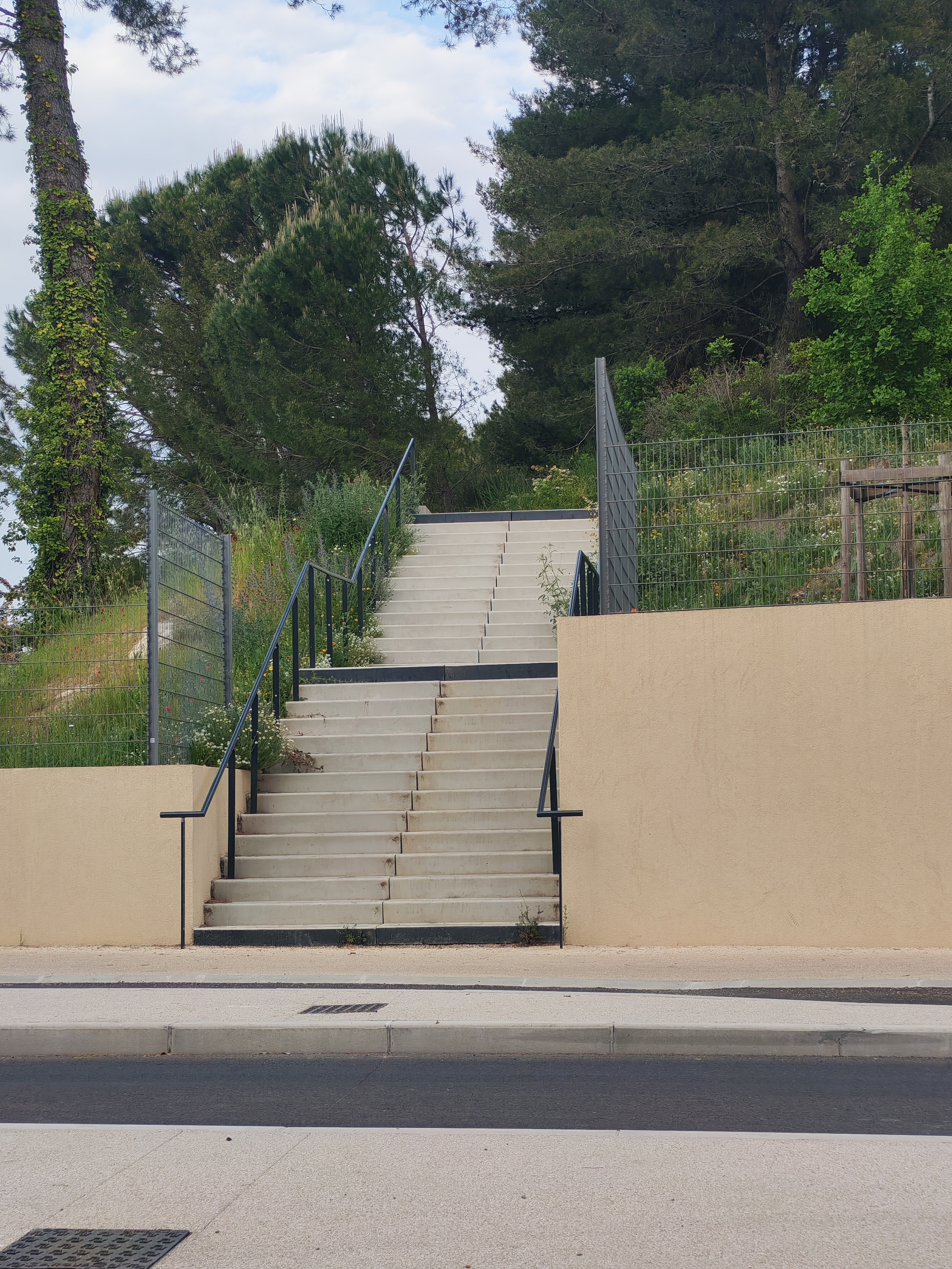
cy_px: 636
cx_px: 483
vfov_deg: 32.2
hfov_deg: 24.4
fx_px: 2200
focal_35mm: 60
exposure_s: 1/230
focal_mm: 6.12
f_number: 1.9
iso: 50
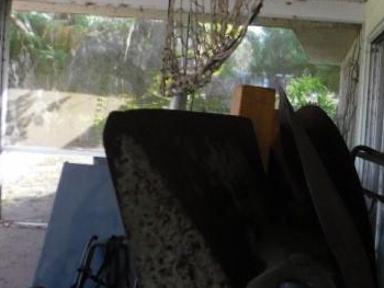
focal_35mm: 42
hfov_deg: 41.7
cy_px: 102
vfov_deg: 34.1
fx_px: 466
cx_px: 336
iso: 125
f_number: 3
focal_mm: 4
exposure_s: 1/60
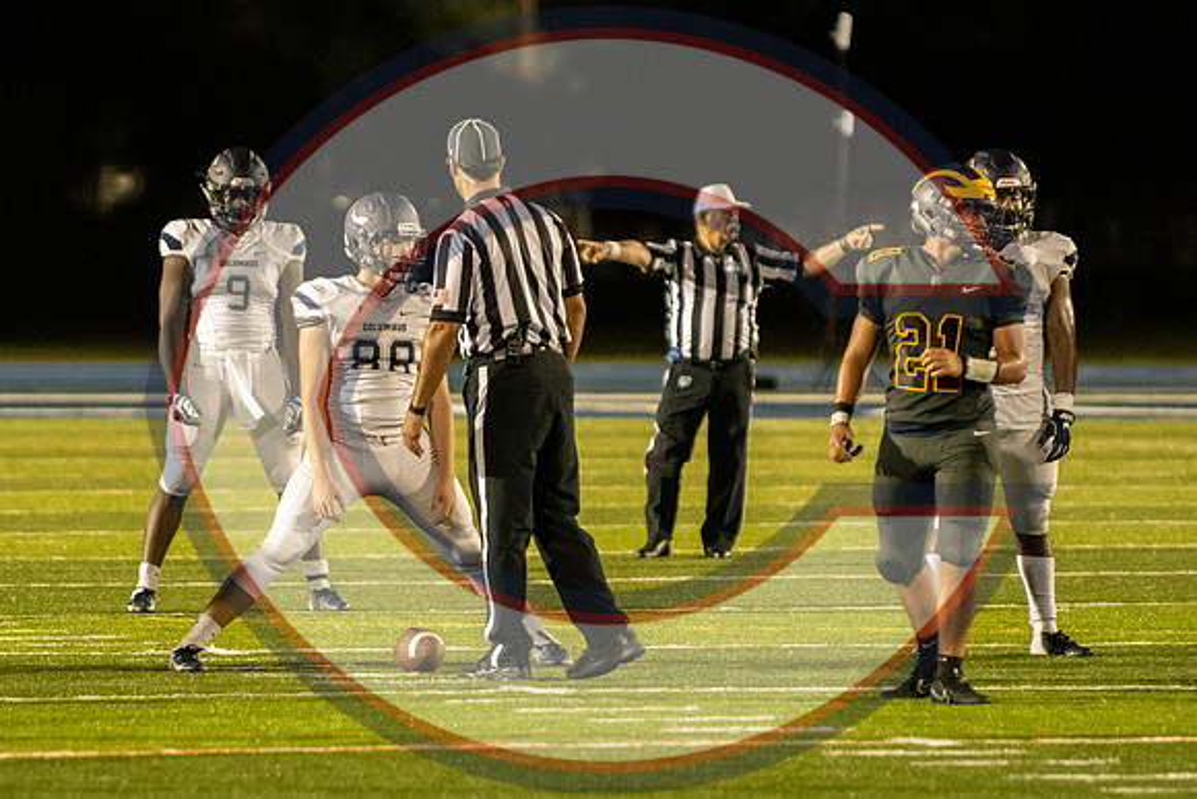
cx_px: 407
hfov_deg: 4.8
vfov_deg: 3.2
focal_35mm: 432
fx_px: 14380
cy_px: 412
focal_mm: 200
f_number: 2.8
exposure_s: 1/1000
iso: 9000
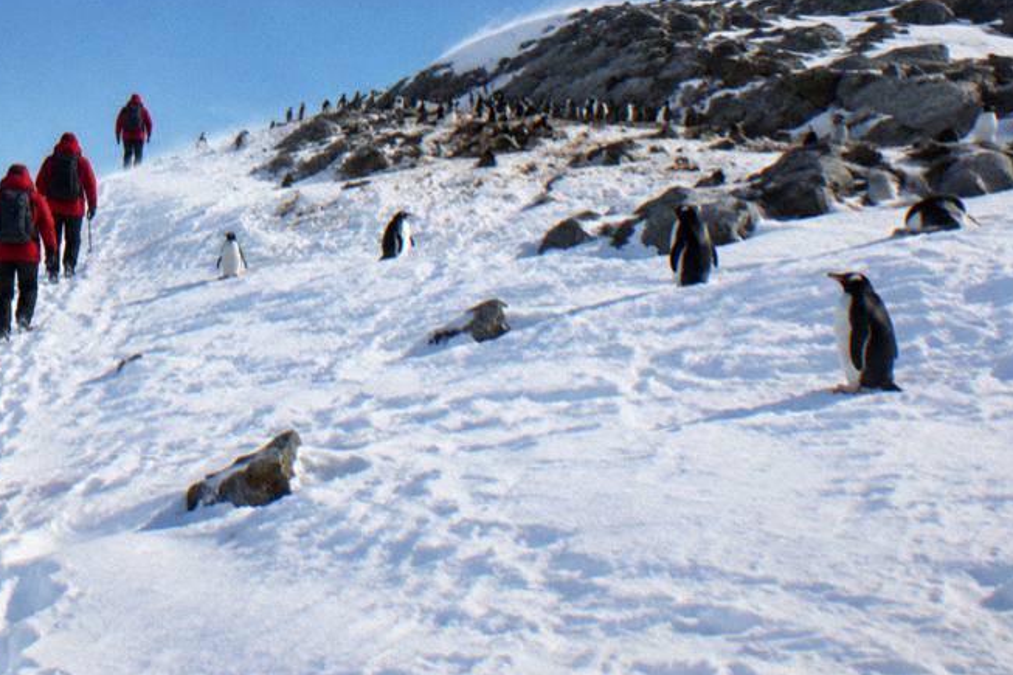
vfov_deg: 18.9
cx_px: 281
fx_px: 2025
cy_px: 251
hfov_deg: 27.8
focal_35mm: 72
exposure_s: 1/400
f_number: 11
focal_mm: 47
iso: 320
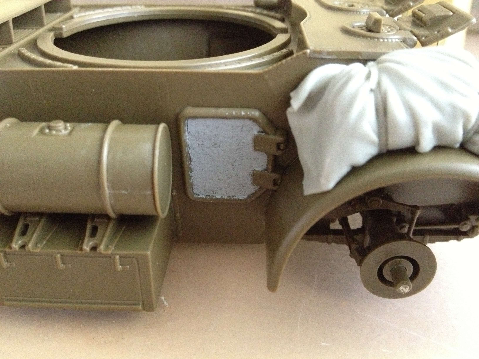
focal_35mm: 35
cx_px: 240
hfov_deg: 52.6
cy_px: 180
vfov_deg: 40.7
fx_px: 484
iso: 800
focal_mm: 4.28
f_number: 2.4
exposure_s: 1/15
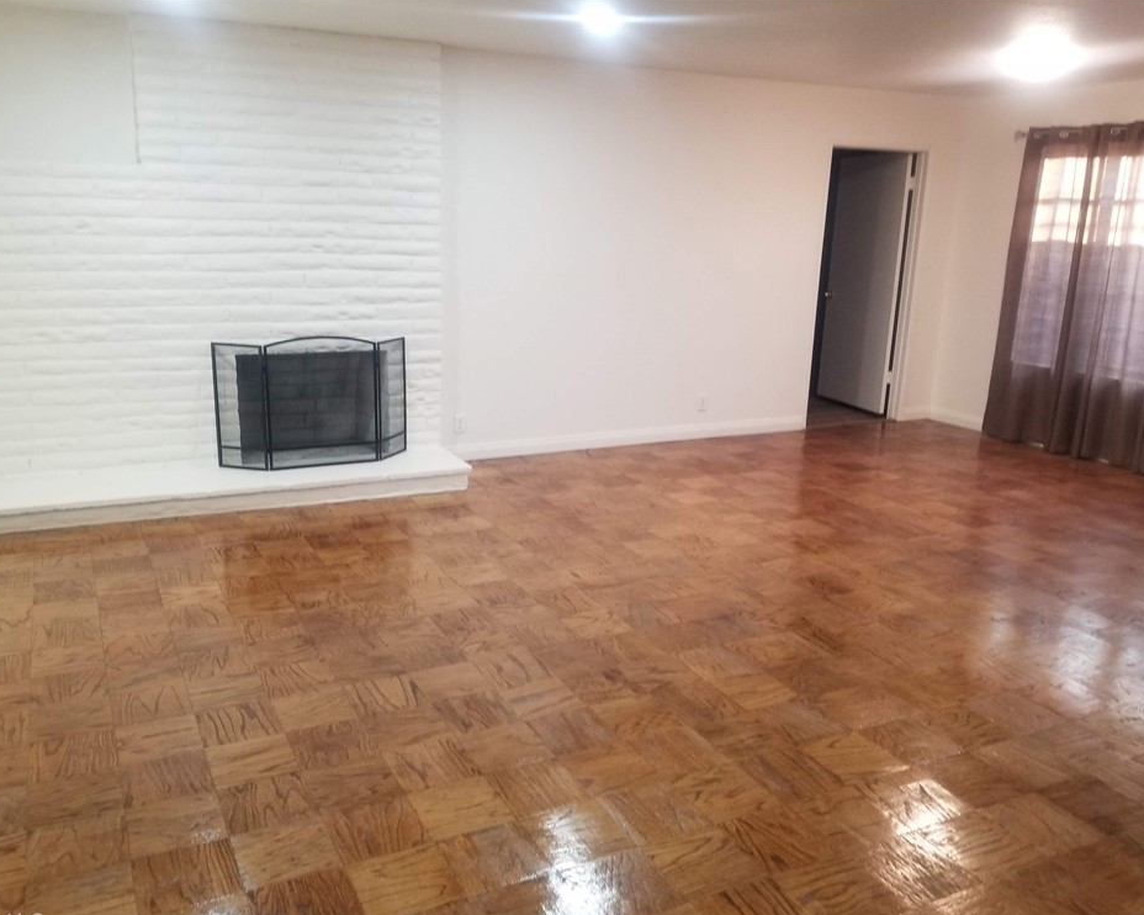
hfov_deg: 62.2
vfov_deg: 51.5
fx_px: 948
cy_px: 469
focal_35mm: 28
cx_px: 556
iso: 200
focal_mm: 4.25
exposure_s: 1/40
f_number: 1.7
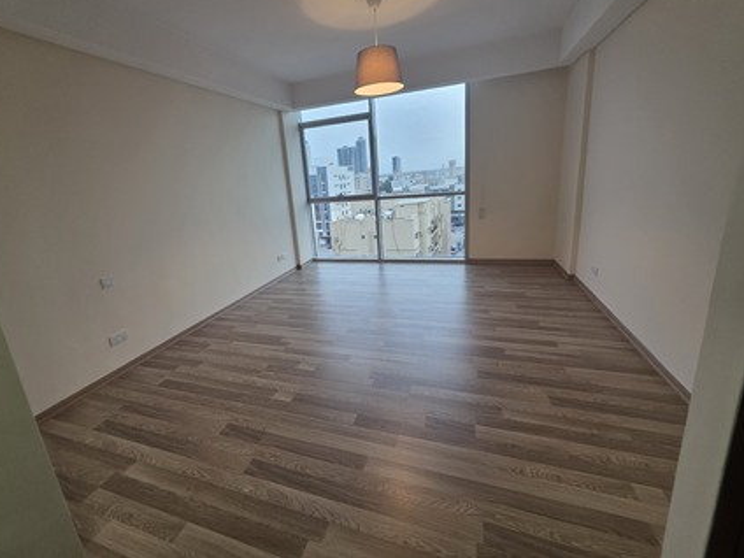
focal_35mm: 14
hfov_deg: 101.9
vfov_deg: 85.6
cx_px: 347
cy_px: 261
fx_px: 301
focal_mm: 2.2
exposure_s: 1/100
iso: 160
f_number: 1.9
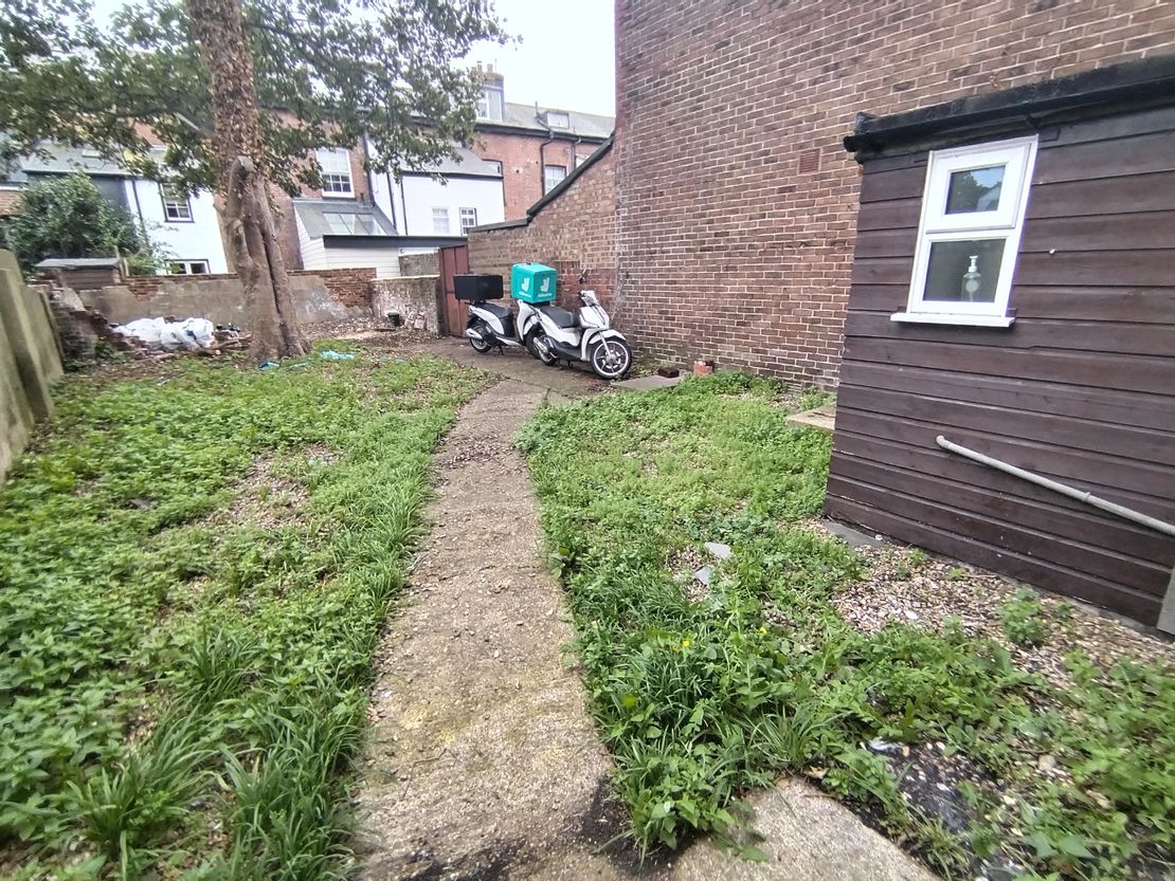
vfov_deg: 74.8
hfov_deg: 91.0
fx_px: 577
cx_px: 588
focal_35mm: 17
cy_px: 440
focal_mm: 1.42
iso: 100
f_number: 2.2
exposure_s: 1/133
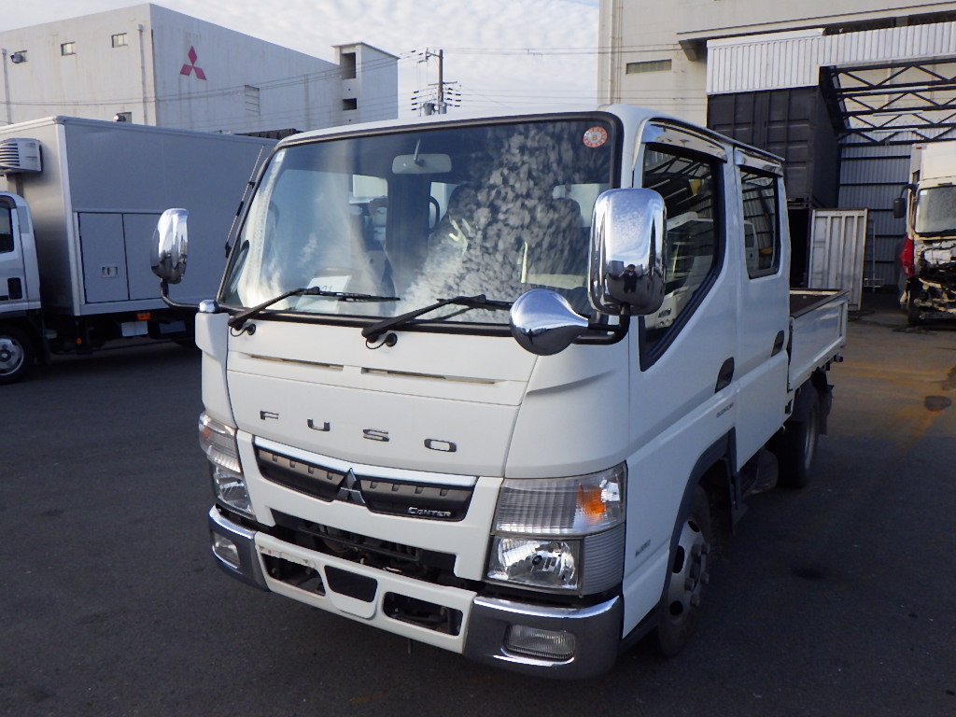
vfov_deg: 49.7
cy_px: 358
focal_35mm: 28
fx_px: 773
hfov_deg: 63.4
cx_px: 478
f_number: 4.2
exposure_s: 1/500
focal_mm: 5
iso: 250
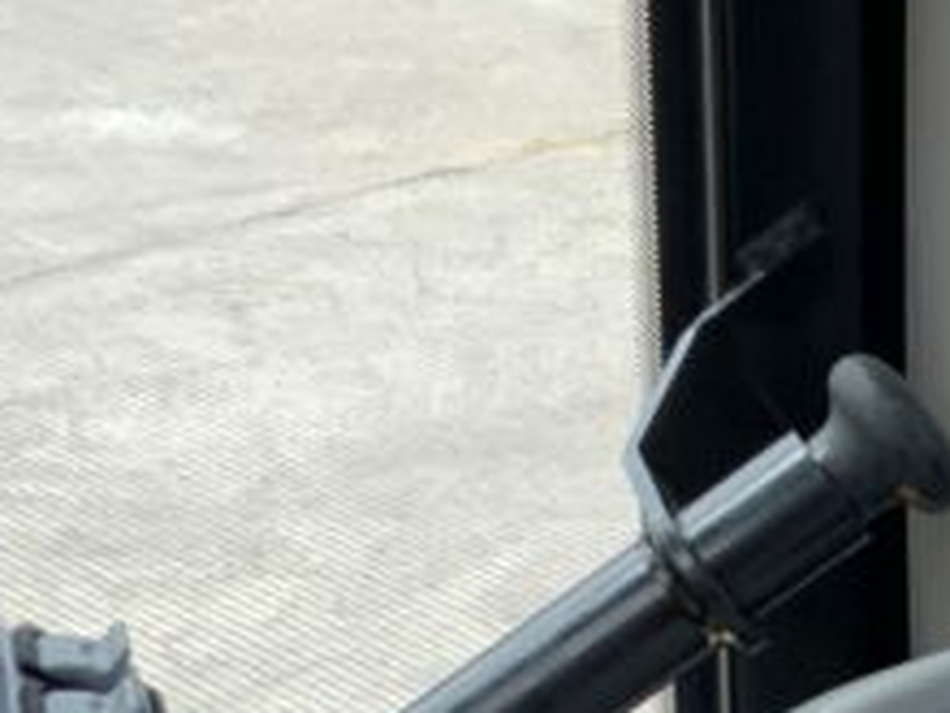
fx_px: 3705
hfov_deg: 14.3
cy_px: 899
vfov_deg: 10.8
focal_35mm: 135
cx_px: 1006
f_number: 1.8
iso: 16
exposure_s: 1/375
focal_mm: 3
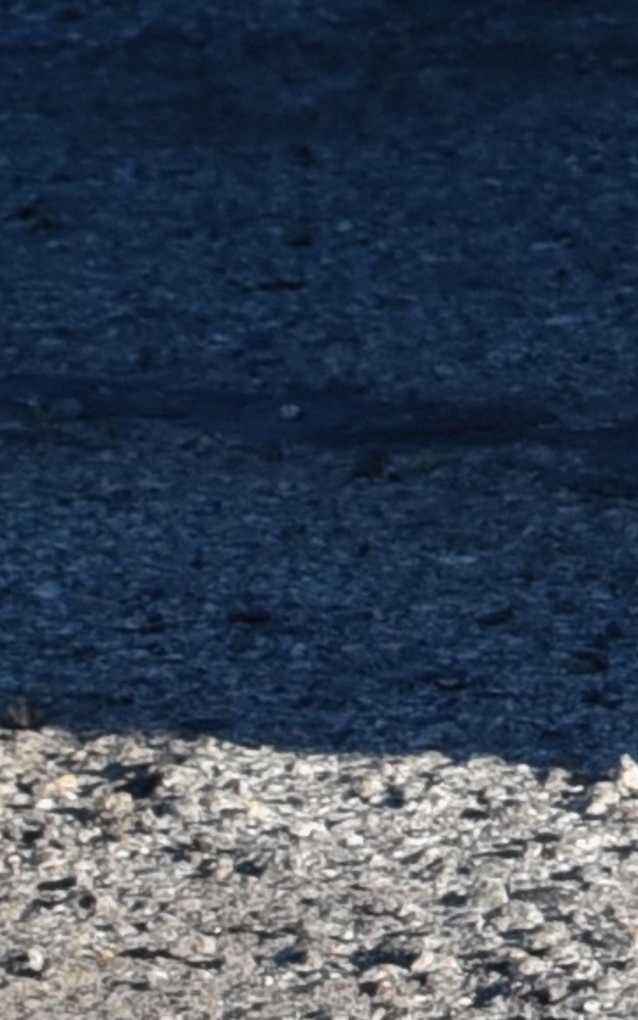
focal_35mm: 527
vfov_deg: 3.9
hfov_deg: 2.3
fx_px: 14654
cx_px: 4429
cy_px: -1786
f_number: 8
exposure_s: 1/250
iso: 220
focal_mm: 50
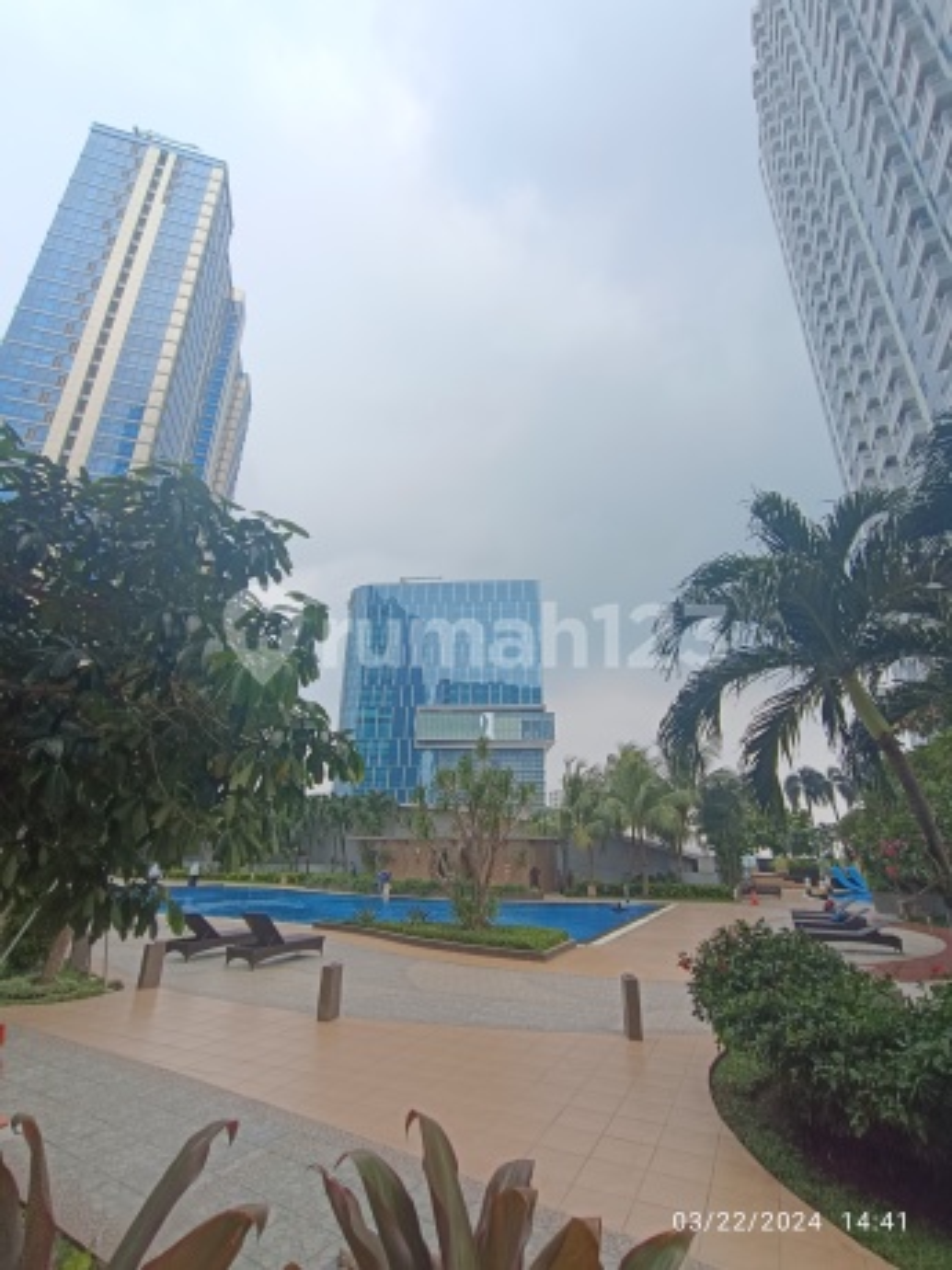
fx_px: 587
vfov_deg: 94.5
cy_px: 635
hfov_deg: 78.1
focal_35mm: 16
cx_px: 476
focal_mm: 1.66
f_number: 2.2
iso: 50
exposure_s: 1/257
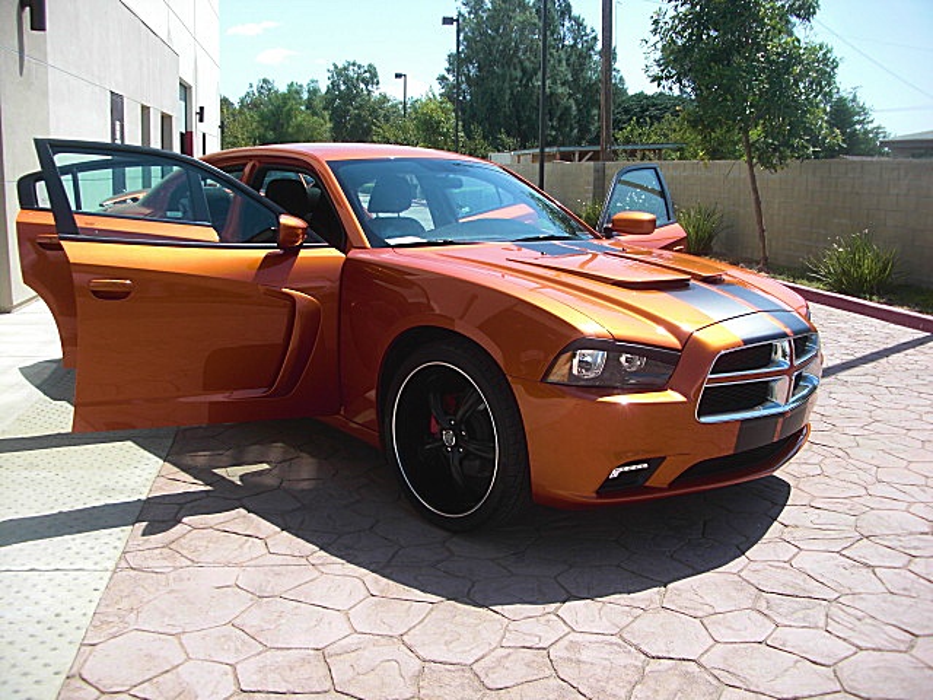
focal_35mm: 36
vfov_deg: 39.7
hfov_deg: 51.4
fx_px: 970
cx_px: 466
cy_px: 350
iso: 50
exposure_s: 1/800
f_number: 2.8
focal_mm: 6.3
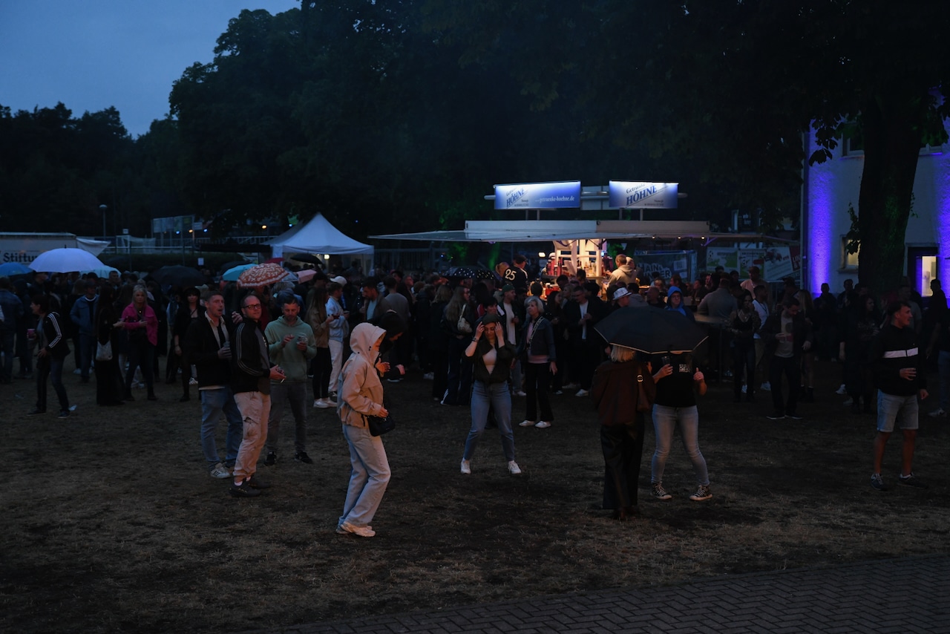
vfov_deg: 28.1
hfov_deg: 41.1
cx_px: 475
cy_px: 317
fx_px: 1267
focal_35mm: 48
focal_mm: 48
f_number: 2.8
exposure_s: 1/500
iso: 4000
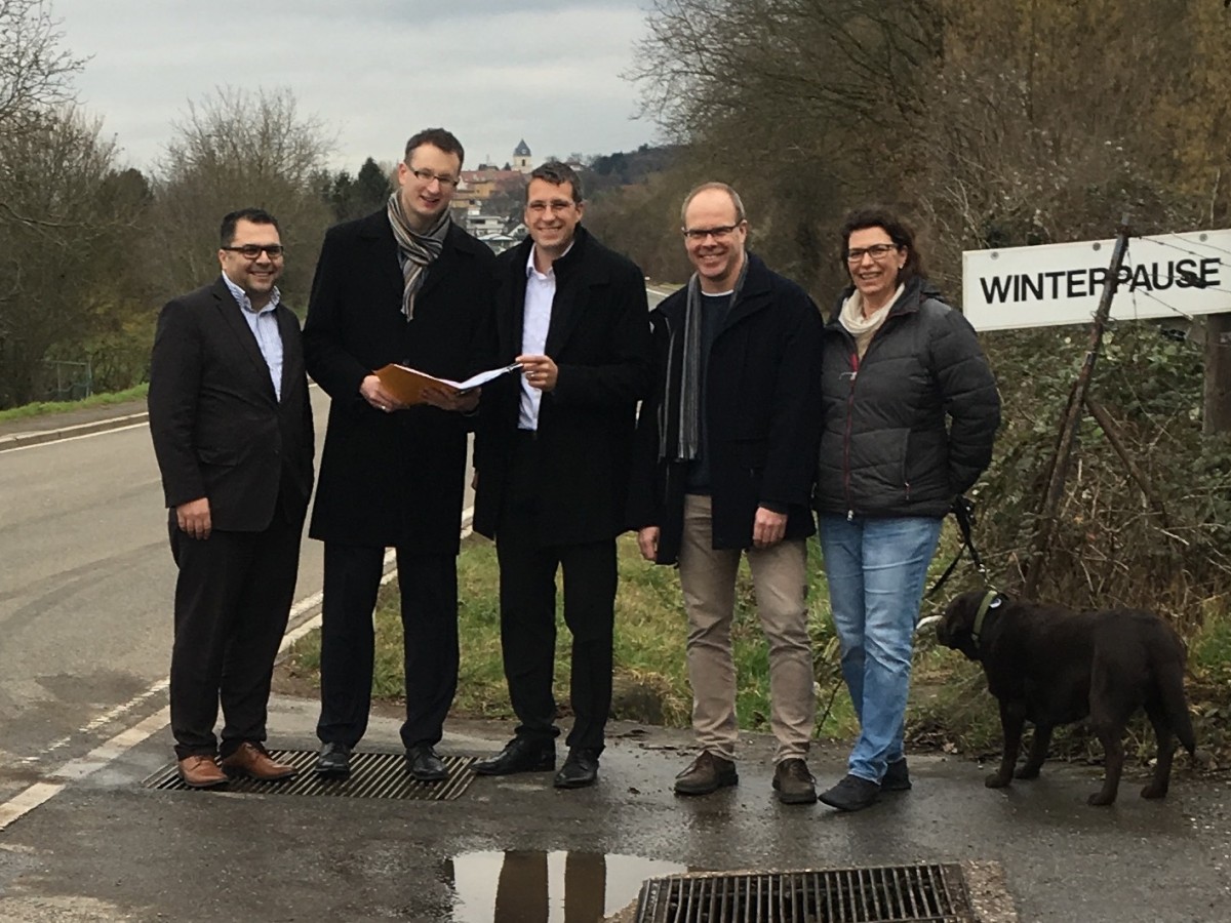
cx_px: 616
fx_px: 1031
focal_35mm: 29
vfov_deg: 48.2
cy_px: 462
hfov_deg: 61.7
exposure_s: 1/100
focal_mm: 4.15
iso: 25
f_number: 2.2
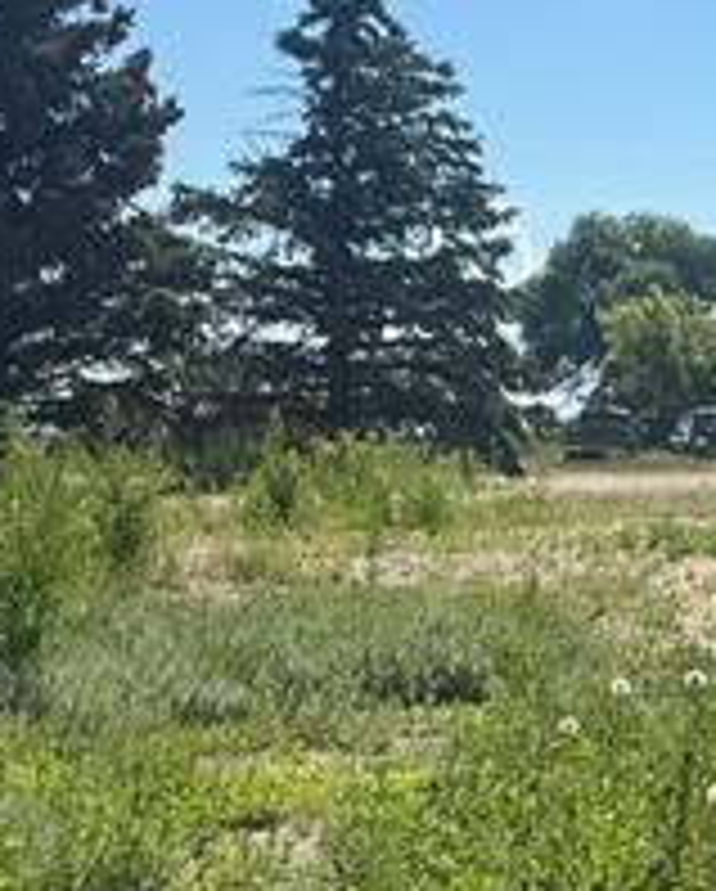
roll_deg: +0.3
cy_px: 644
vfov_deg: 15.8
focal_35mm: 121
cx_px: 617
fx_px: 3198
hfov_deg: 12.7
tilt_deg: -4.1
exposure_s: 1/7092
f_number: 1.78
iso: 80
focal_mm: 6.76
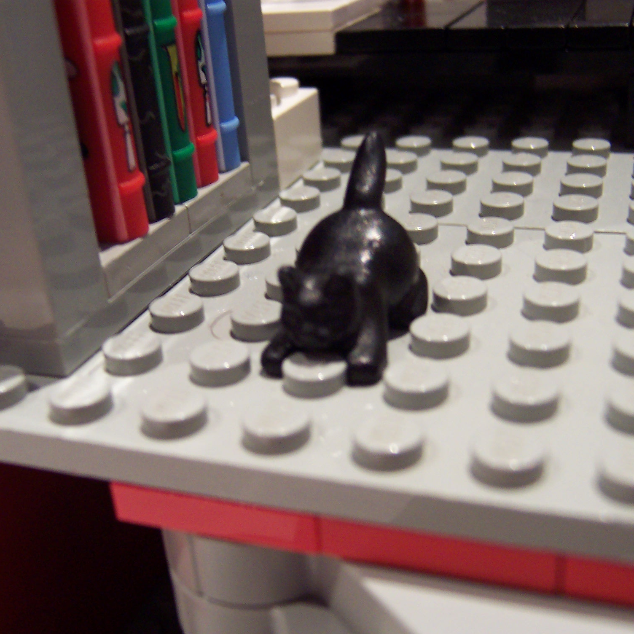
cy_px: 321
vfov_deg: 39.2
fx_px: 891
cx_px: 316
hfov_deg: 39.2
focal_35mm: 43
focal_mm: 5.6
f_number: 2.8
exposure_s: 1/8
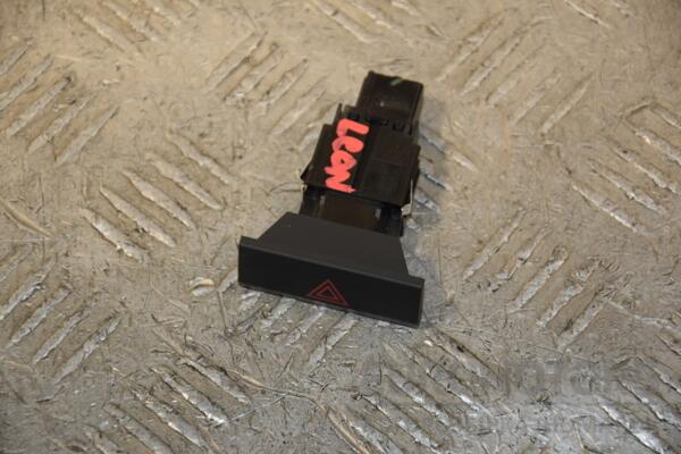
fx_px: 2781
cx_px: 340
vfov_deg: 9.3
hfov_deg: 14.0
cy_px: 227
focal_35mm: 147
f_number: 5.6
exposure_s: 1/200
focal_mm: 98
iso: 800
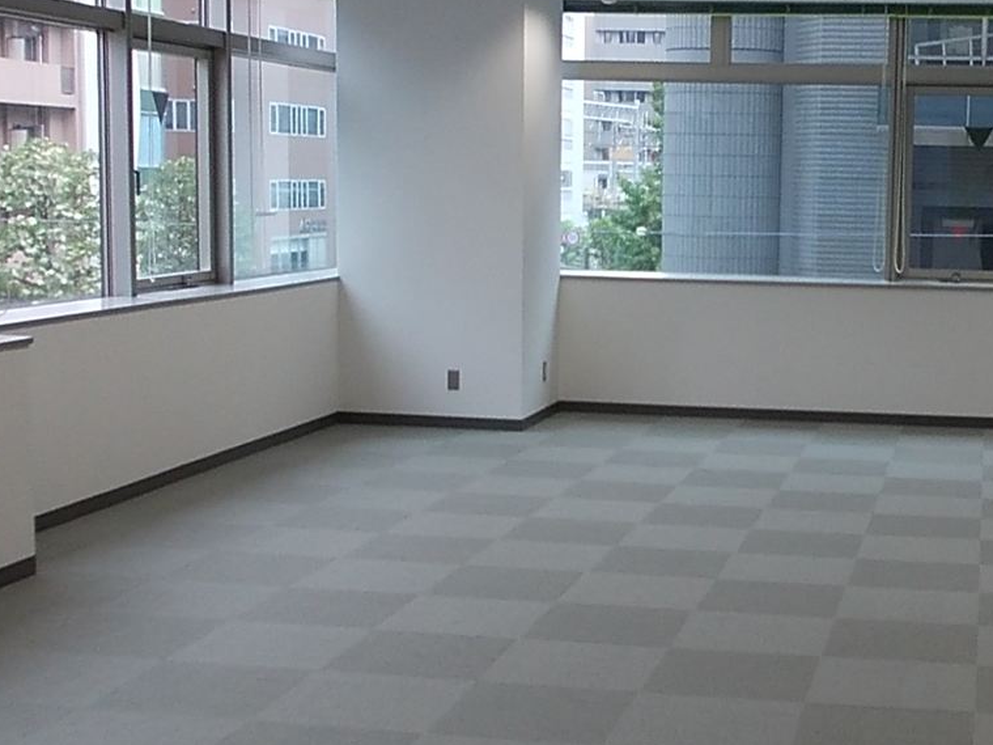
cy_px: 394
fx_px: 1692
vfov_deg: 24.8
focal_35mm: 59
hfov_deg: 31.9
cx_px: 780
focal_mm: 4
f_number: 2.7
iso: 80
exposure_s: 1/80
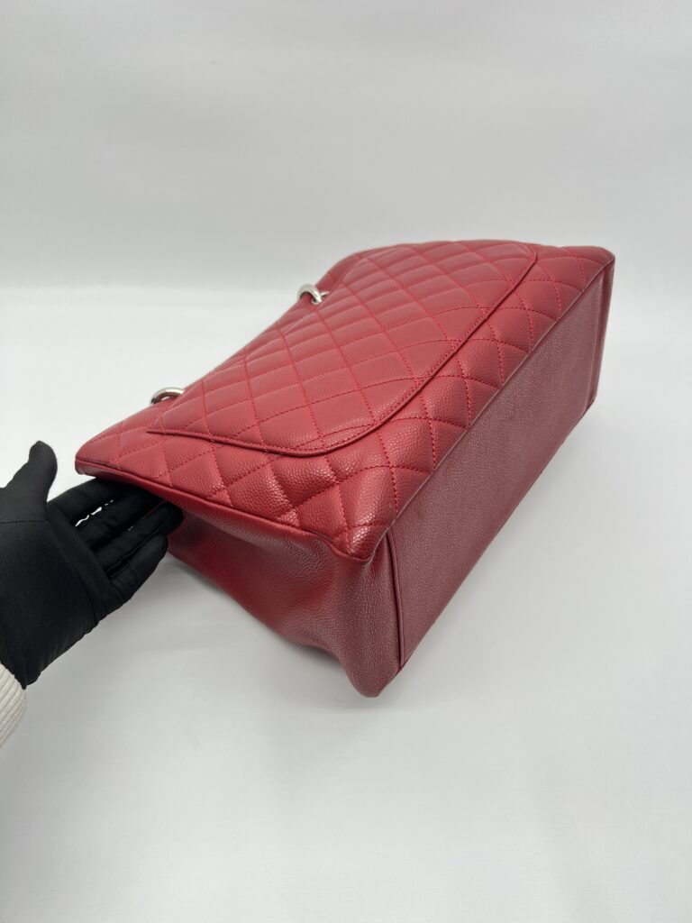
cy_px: 462
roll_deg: -4.6
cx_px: 346
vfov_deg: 67.3
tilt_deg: -44.6
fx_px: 693
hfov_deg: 53.1
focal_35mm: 26
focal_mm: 5.7
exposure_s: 1/100
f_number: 1.5
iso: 40
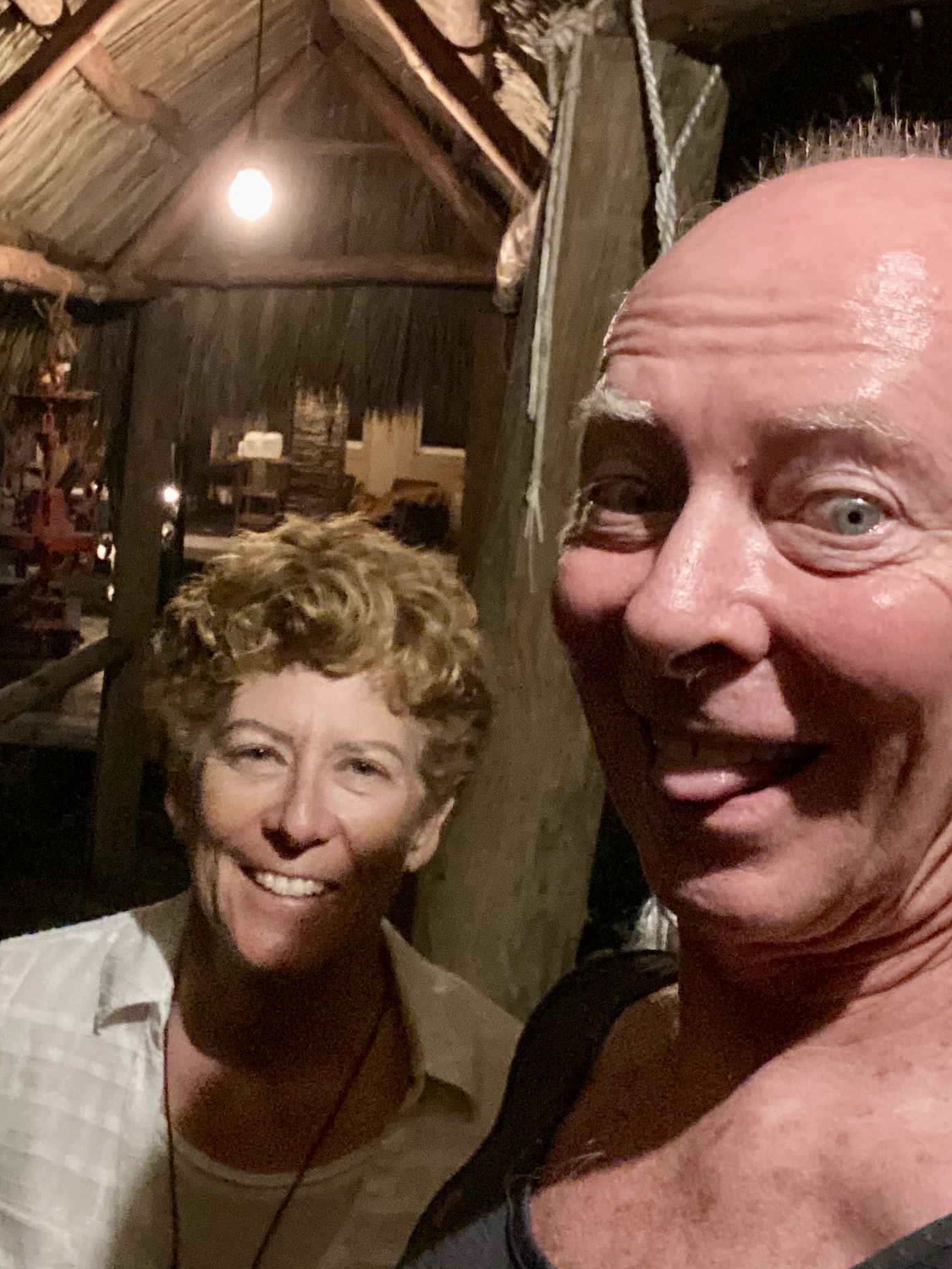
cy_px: 595
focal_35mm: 37
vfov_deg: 50.1
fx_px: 1357
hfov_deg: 38.6
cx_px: 397
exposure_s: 1/17
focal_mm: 2.71
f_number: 2.2
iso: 640
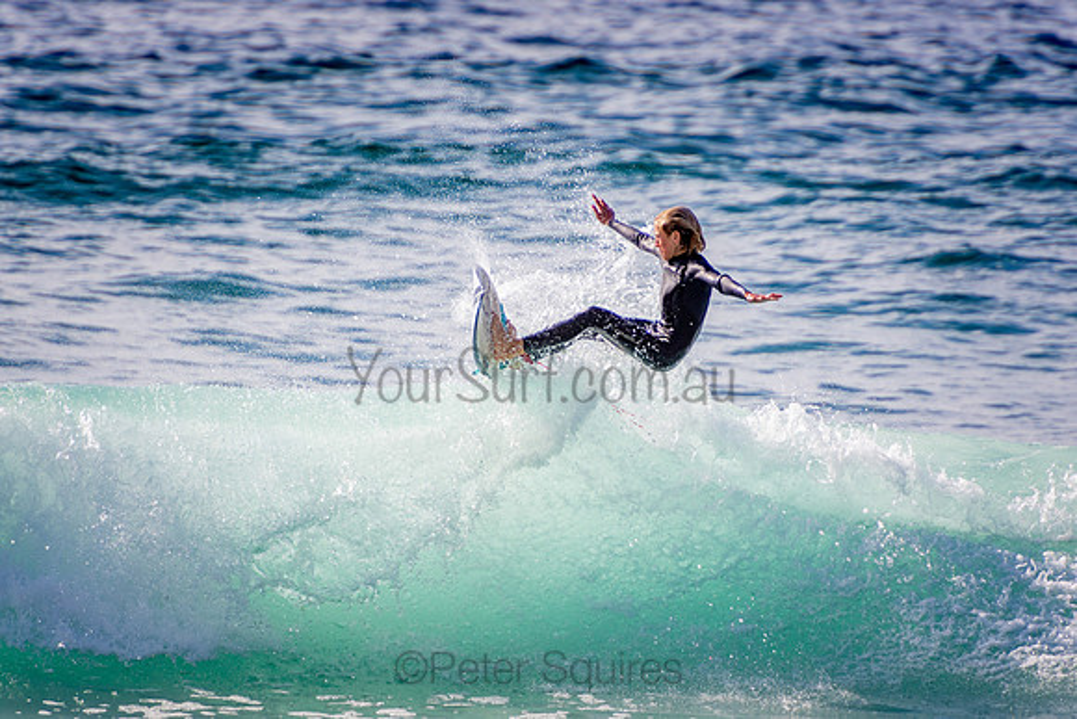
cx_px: 538
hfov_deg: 3.4
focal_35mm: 600
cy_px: 360
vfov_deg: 2.3
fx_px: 17953
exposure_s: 1/2000
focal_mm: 400
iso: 250
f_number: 5.6
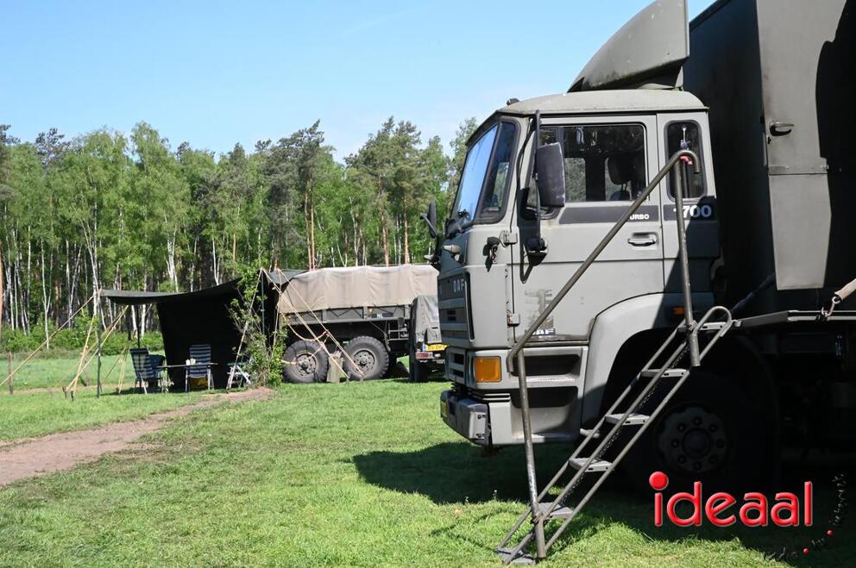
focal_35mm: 70
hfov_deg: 28.9
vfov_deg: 19.4
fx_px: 1663
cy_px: 284
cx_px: 428
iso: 12800
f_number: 18
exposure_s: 1/5000
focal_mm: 70
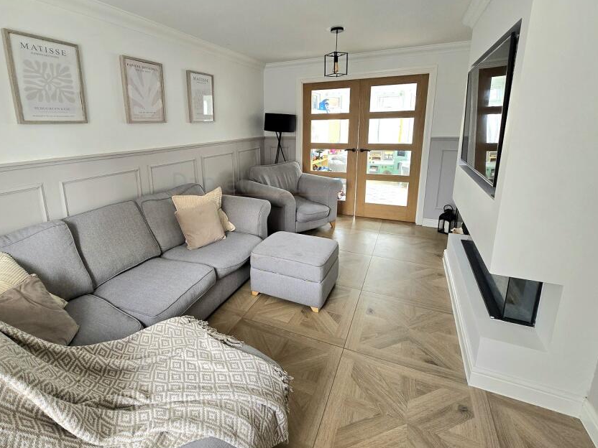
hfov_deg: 94.0
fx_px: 276
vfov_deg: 77.5
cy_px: 188
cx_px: 260
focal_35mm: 16
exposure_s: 1/100
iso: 80
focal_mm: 2.2
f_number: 2.2
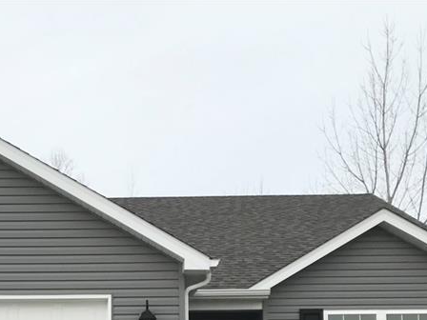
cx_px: 73
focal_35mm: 64
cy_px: 364
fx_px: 789
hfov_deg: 29.4
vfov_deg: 21.6
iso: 20
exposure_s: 1/1709
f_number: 1.8
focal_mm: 3.99
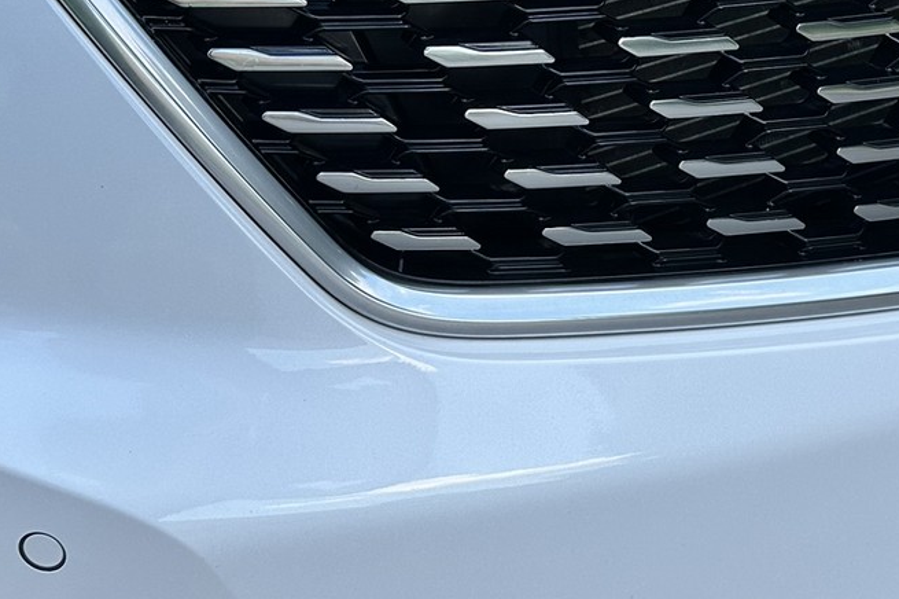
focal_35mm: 61
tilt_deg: -26.0
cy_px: 115
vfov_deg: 21.9
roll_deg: +3.1
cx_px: 633
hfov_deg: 32.5
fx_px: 1522
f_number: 1.78
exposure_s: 1/785
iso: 80
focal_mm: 6.86
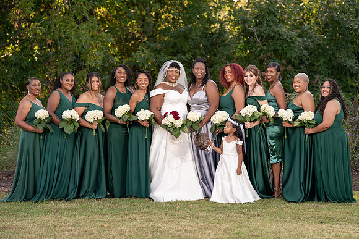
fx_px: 1366
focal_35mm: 137
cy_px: 120
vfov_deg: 10.0
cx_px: 180
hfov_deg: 15.0
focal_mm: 137
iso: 160
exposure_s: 1/200
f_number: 4
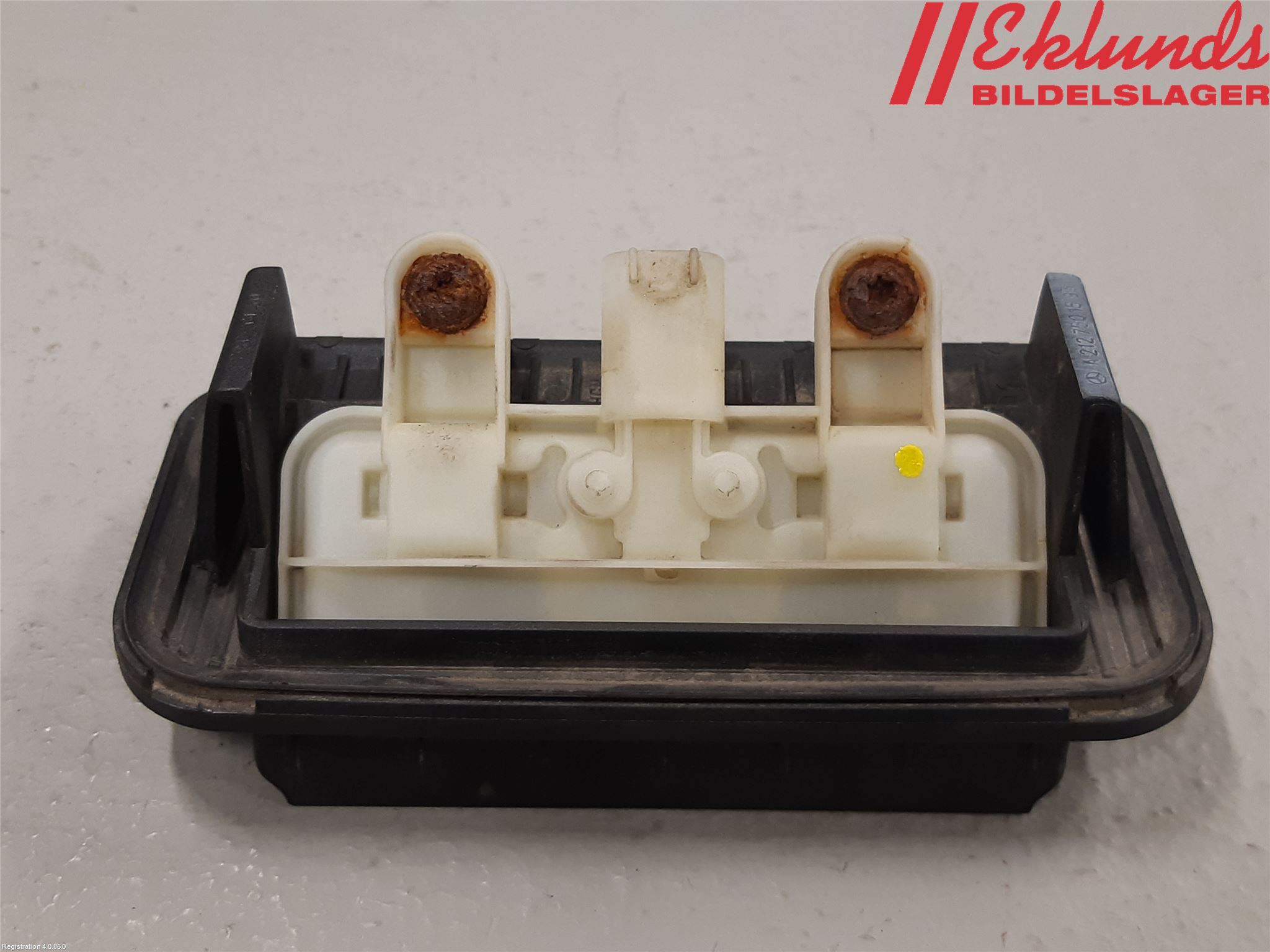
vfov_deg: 53.1
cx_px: 635
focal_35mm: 26
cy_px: 476
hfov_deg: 67.3
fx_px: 954
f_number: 1.7
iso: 100
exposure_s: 1/50
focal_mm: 3.93
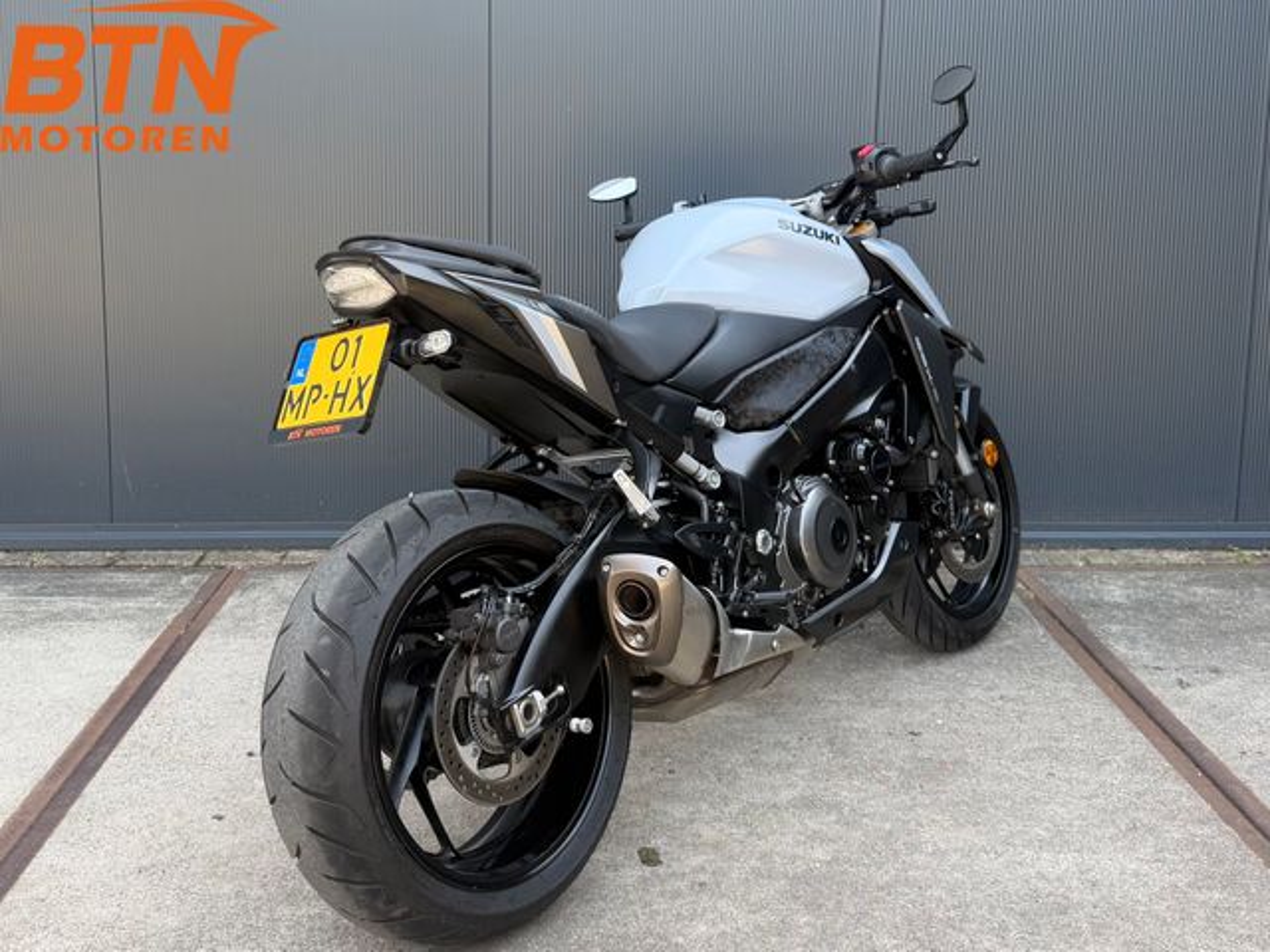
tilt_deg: -5.9
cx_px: 635
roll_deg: +0.3
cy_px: 476
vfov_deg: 56.8
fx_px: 881
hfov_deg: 71.6
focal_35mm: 24
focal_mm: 6.76
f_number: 1.78
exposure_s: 1/170
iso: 64
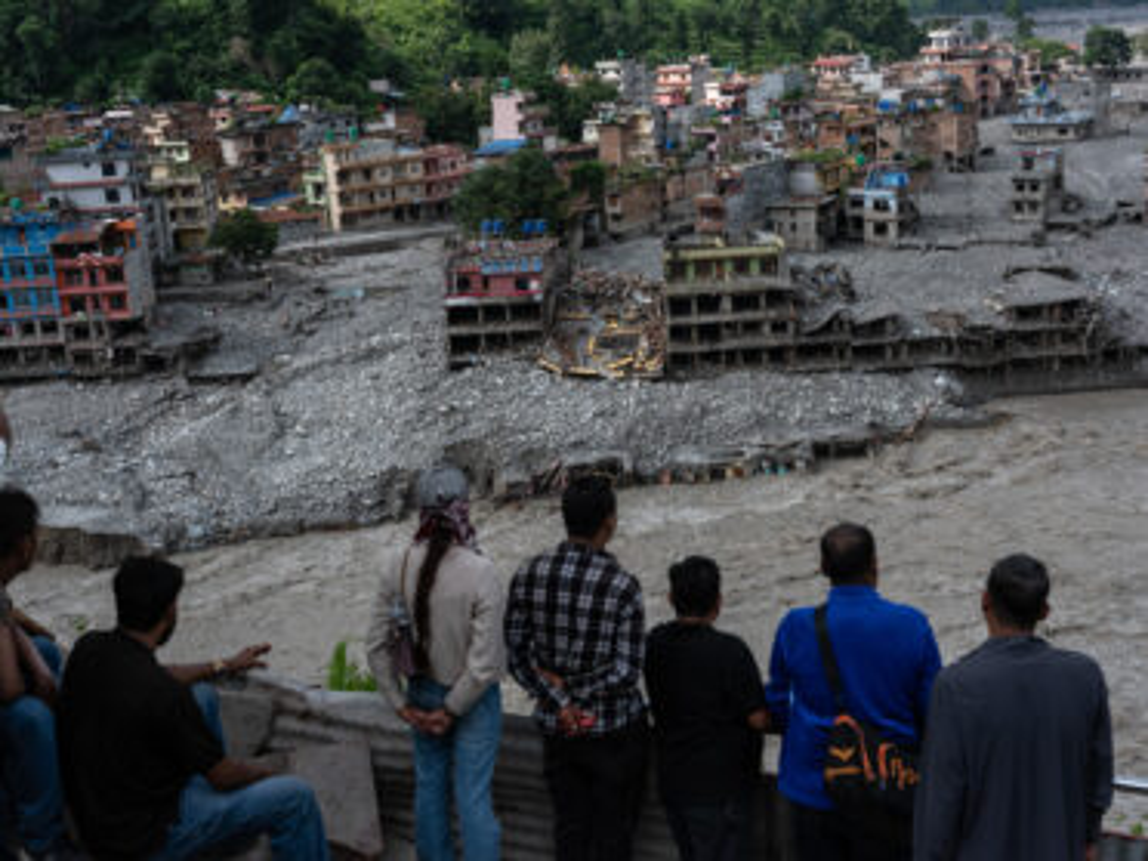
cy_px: 430
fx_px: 1459
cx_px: 574
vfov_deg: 32.9
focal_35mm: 44
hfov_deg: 42.9
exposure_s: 1/1250
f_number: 7.1
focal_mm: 55
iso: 500
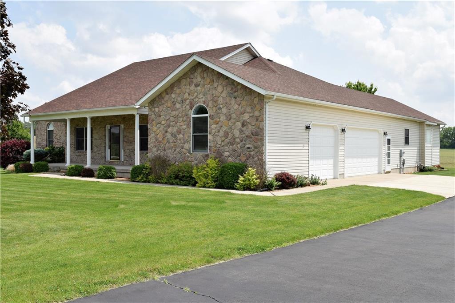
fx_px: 455
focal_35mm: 36
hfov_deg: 53.1
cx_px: 228
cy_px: 152
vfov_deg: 36.8
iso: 100
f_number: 9
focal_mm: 24
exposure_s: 1/320
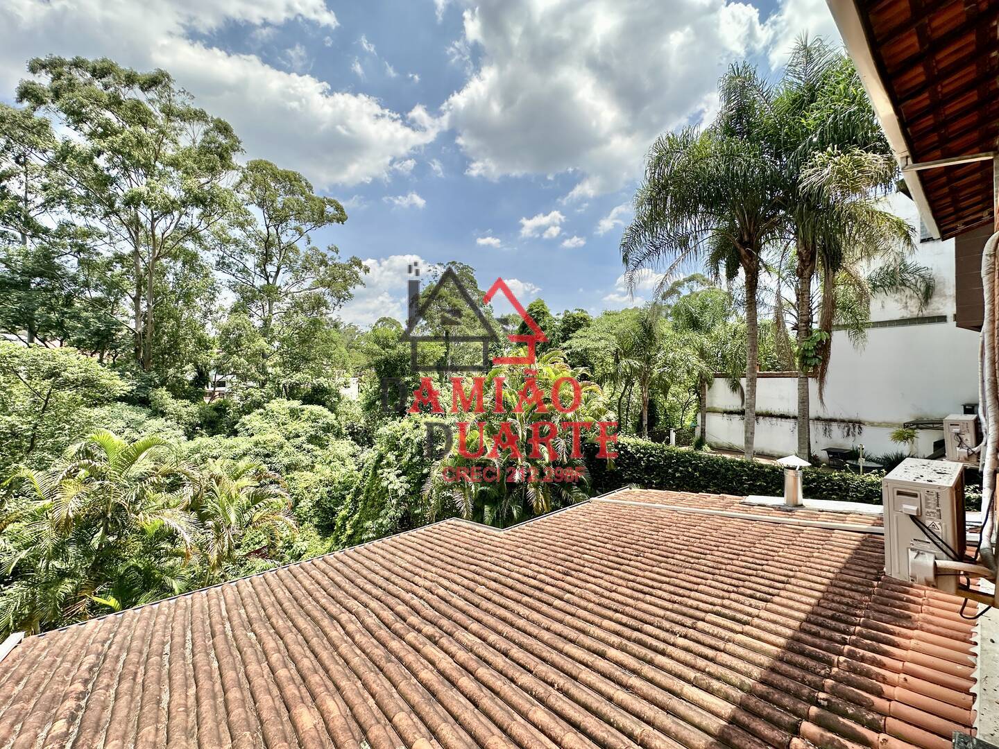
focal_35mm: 14
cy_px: 374
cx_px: 500
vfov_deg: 85.7
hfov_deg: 102.1
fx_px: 404
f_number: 2.2
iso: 50
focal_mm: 2.22
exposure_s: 1/1473
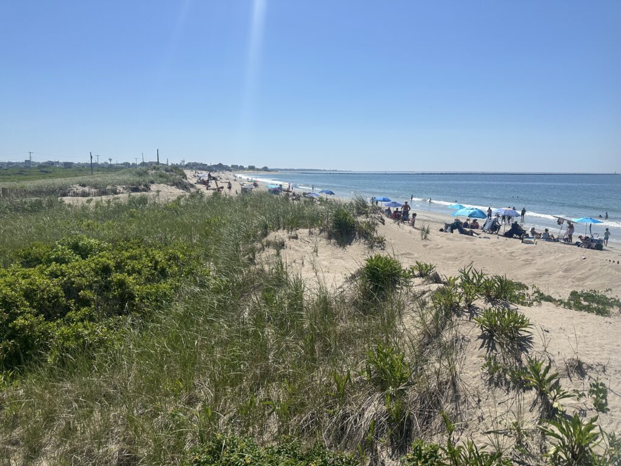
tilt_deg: -8.1
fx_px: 431
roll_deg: -0.7
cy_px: 233
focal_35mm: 24
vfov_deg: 56.8
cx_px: 310
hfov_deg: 71.6
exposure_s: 1/8929
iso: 80
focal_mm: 6.86
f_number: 1.78
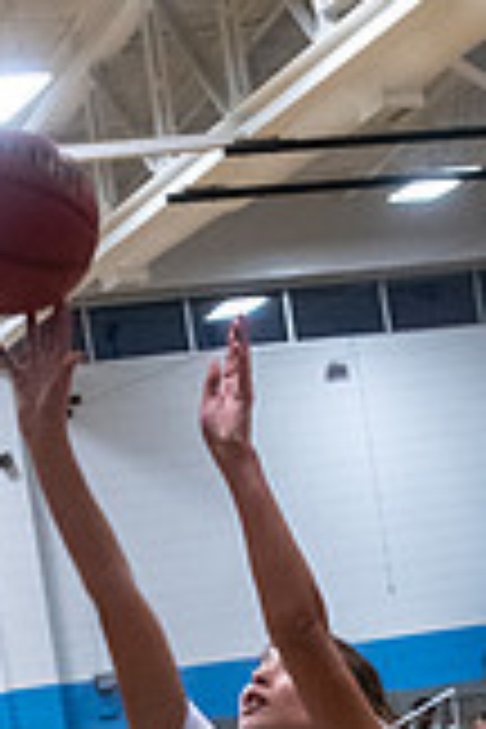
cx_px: 297
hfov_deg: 10.3
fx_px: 2693
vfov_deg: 14.8
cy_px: 904
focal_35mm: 133
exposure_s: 1/500
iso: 4000
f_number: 4
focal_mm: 32
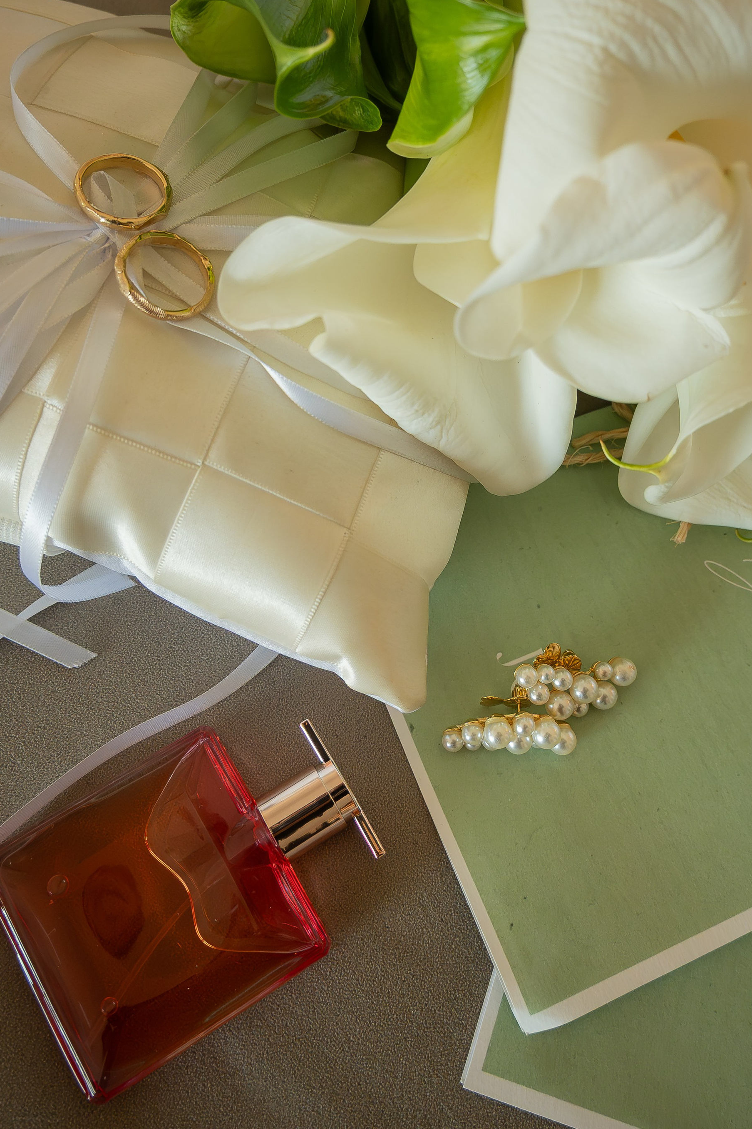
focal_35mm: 34
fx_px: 1065
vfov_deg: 55.7
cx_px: 441
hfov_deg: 38.8
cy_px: 503
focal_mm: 16
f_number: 3.5
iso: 1600
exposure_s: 1/320
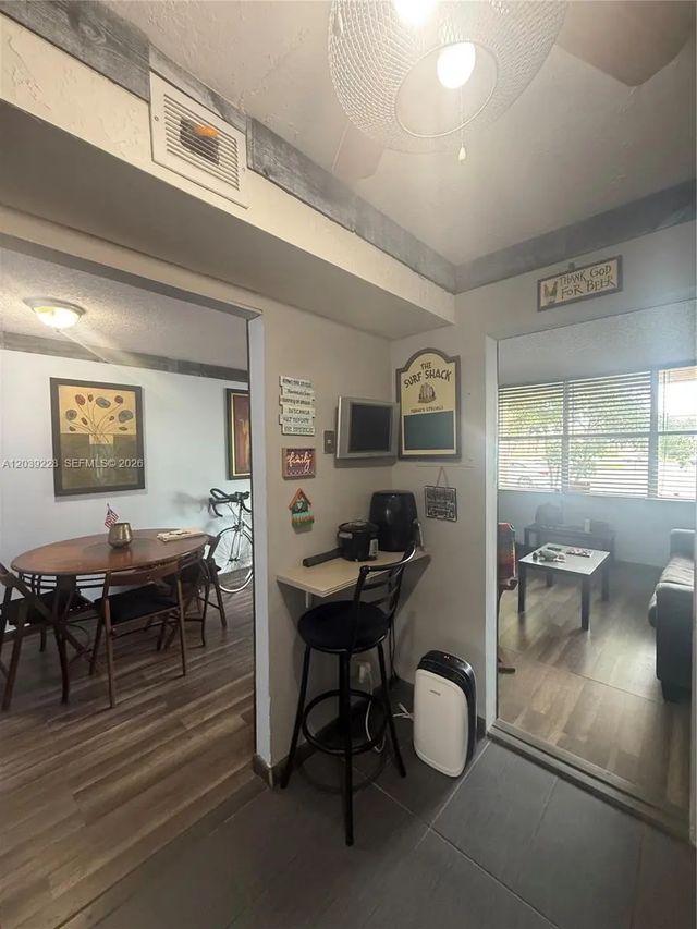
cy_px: 464
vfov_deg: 102.1
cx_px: 348
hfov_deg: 85.7
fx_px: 376
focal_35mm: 14
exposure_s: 1/60
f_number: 2.2
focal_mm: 2.22
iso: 400
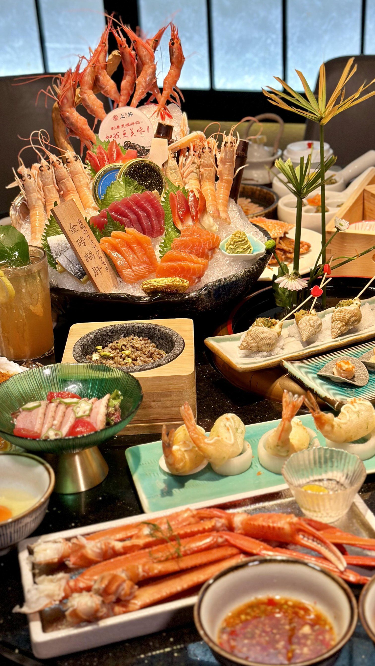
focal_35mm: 53
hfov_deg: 22.6
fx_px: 937
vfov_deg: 39.2
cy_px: 329
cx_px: 230
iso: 100
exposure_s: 1/100
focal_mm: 6.86
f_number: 1.78
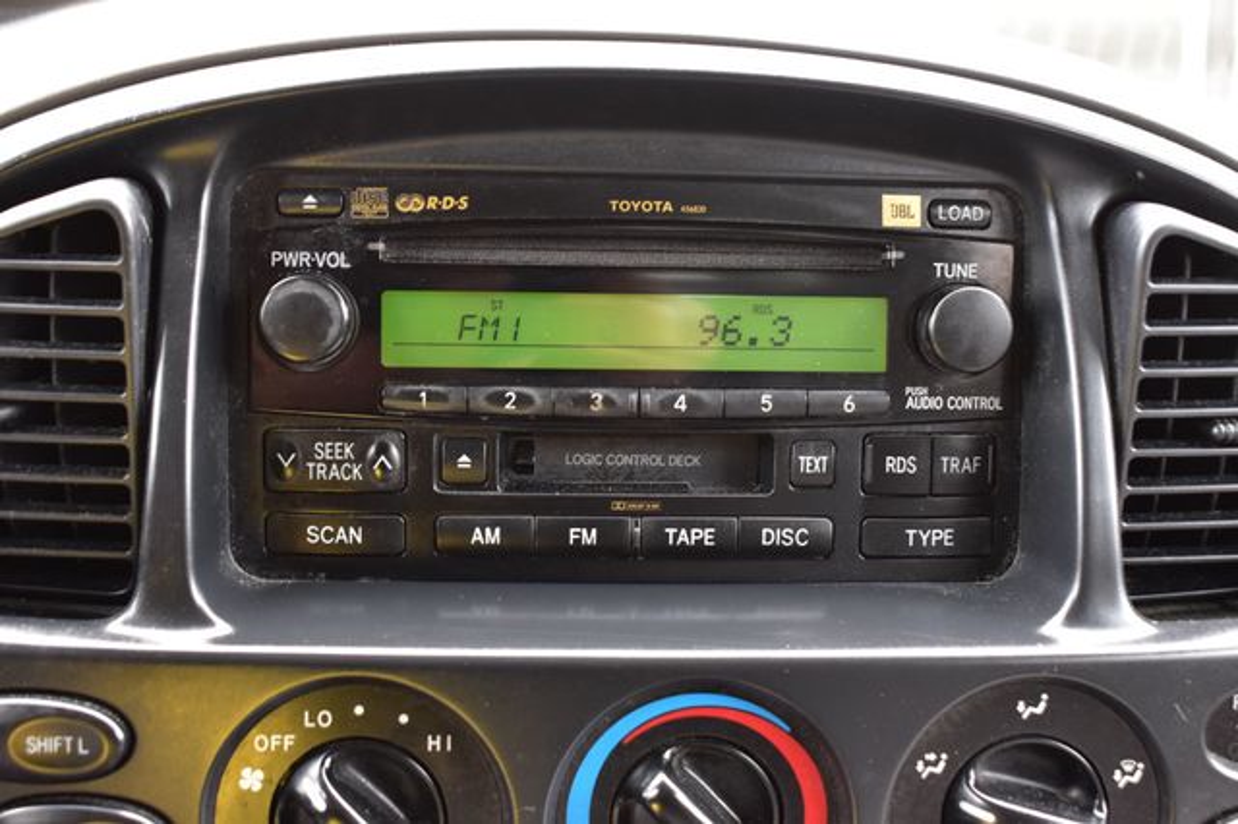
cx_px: 619
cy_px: 412
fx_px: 1650
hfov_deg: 41.1
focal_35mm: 48
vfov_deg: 28.0
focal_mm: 32
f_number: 6.3
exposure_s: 1/15
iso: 1000
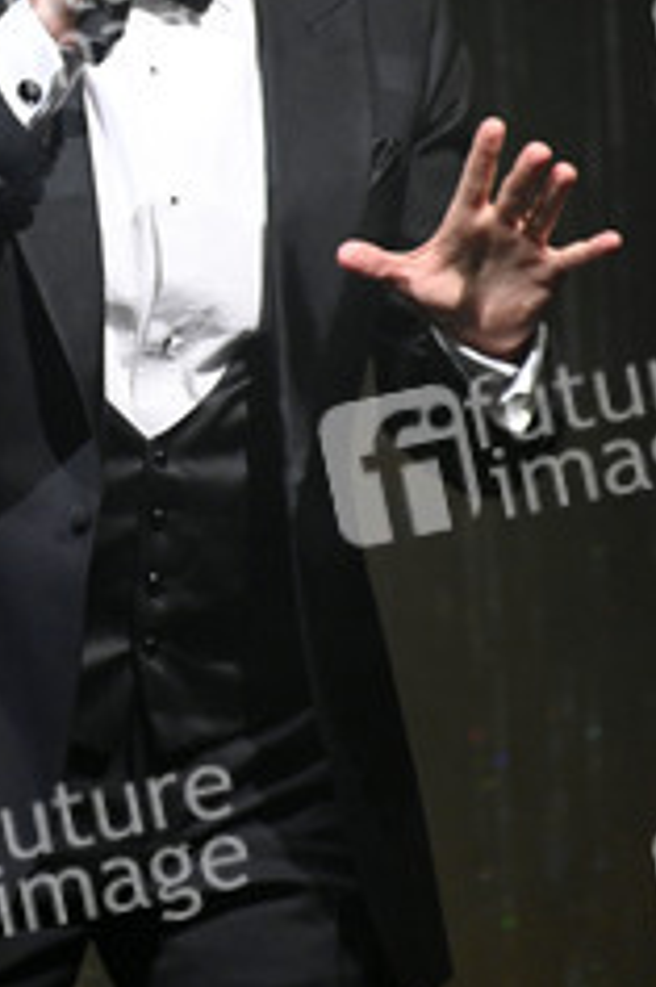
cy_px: 238
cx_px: 155
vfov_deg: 4.1
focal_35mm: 509
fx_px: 13932
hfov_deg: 2.7
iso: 8000
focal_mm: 300
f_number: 5.6
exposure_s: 1/320
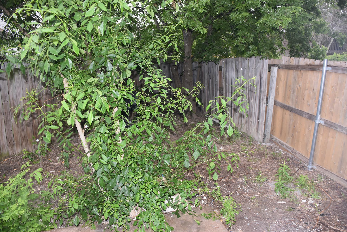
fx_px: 260
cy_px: 116
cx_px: 174
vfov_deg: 47.9
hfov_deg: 67.4
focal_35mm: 27
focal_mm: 18
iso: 800
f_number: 3.5
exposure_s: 1/60
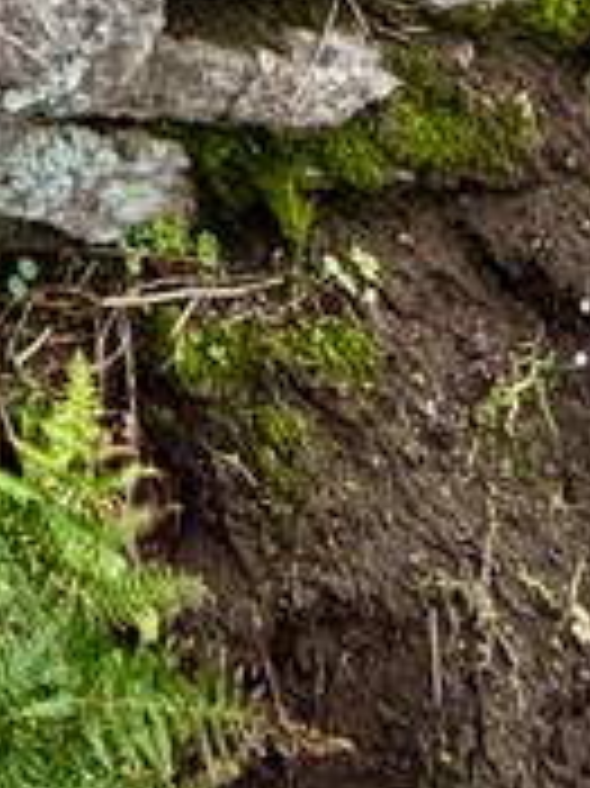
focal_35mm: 77
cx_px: -631
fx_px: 1752
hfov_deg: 15.1
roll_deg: +0.6
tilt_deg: -5.6
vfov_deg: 16.2
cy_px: -964
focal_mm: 2.22
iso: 160
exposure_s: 1/121
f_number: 2.2
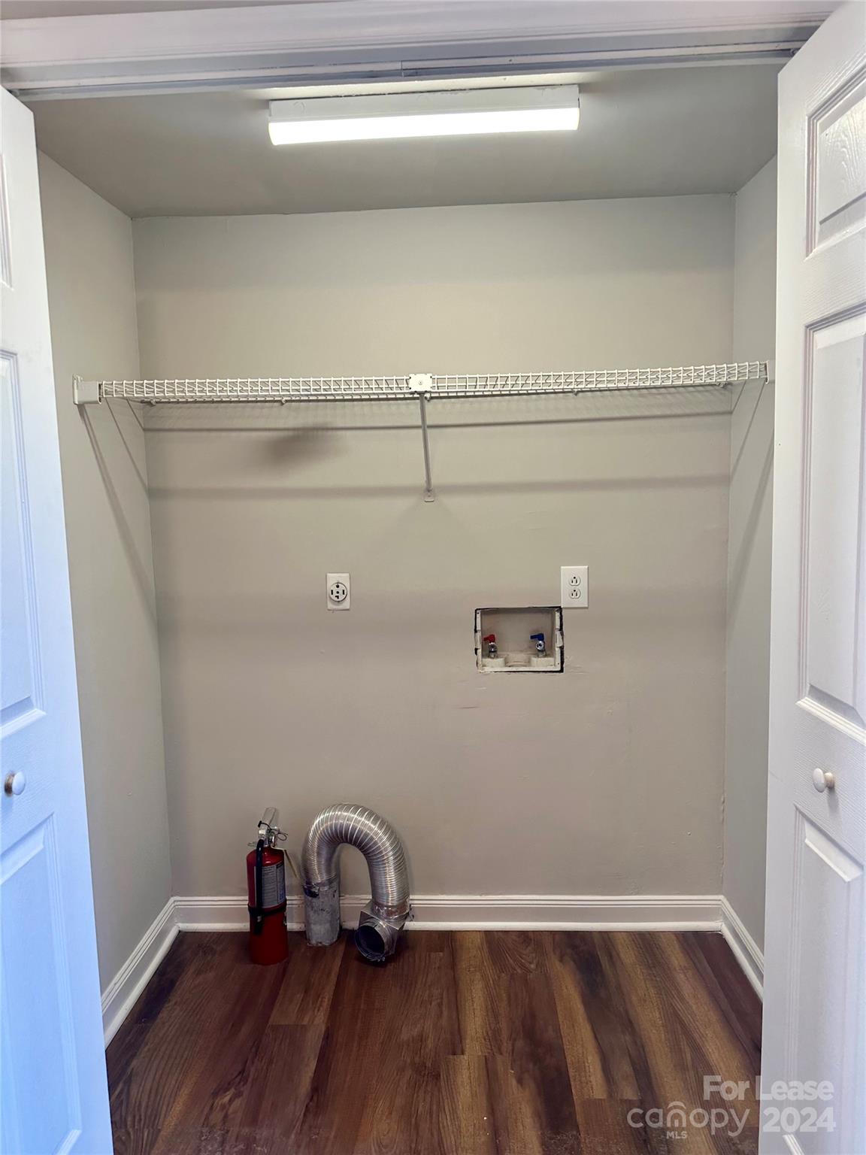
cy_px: 578
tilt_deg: -6.3
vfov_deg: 71.6
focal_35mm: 24
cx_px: 433
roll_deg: +3.0
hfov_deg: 56.8
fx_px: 801
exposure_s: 1/120
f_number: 1.78
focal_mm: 6.86
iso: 100
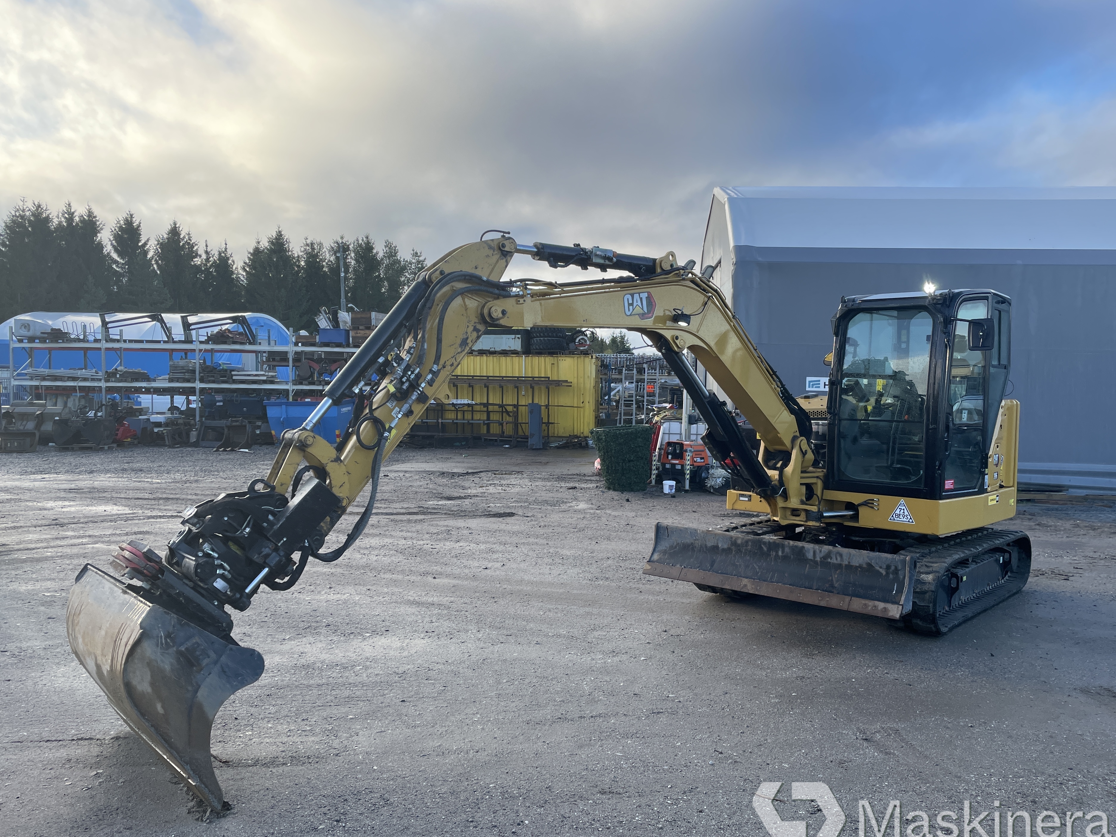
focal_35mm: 28
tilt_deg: -4.4
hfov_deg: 63.4
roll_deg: -0.1
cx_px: 572
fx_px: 903
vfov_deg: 49.7
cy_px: 435
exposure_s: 1/849
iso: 32
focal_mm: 4.2
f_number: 1.6
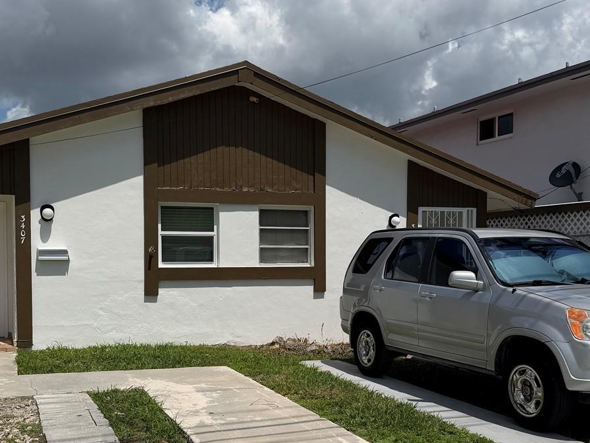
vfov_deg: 33.4
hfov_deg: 43.8
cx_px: 285
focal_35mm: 43
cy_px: 275
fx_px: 733
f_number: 1.78
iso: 100
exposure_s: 1/14286
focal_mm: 6.76
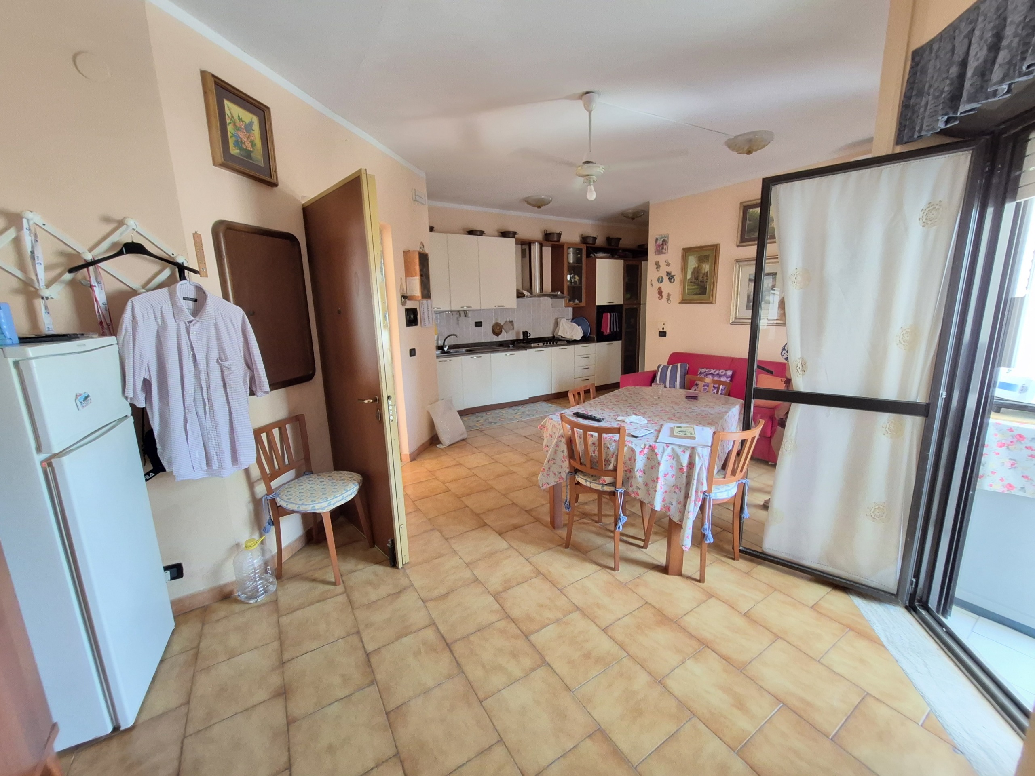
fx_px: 389
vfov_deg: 89.9
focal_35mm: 13
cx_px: 518
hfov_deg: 106.2
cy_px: 388
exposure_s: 1/50
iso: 640
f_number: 2.2
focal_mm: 1.74
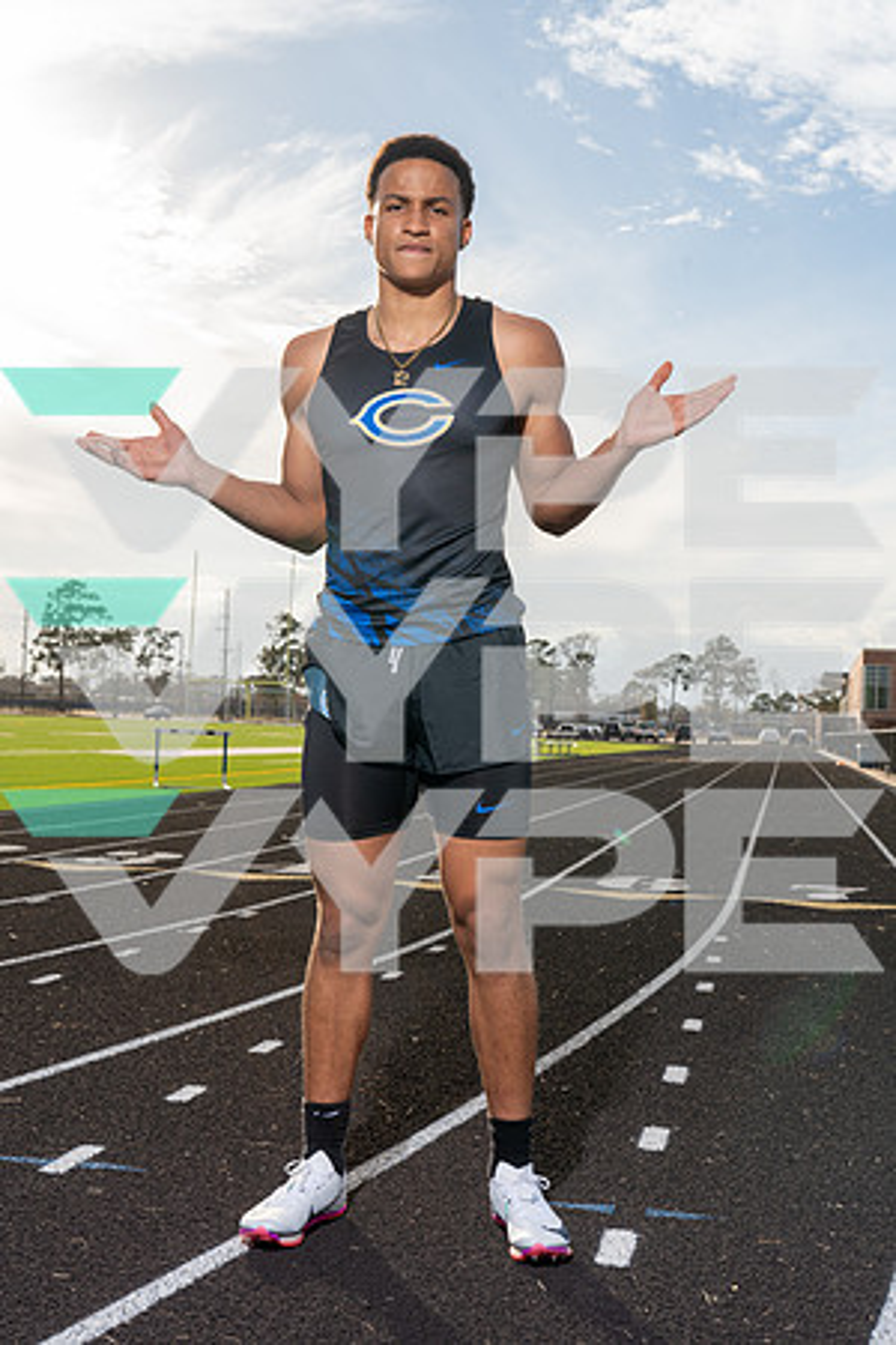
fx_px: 1643
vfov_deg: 44.5
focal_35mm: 44
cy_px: 672
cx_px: 448
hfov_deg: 30.5
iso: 160
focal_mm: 44
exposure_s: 1/250
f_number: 10
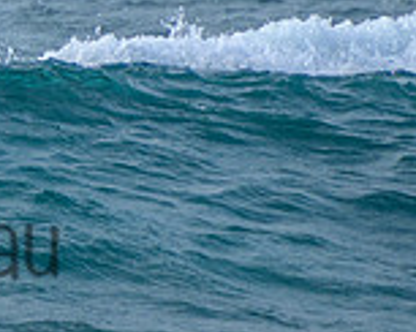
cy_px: 22
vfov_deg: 0.8
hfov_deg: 1.0
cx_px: -376
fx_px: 24088
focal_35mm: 1959
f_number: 6.3
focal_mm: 400
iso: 500
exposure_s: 1/2000
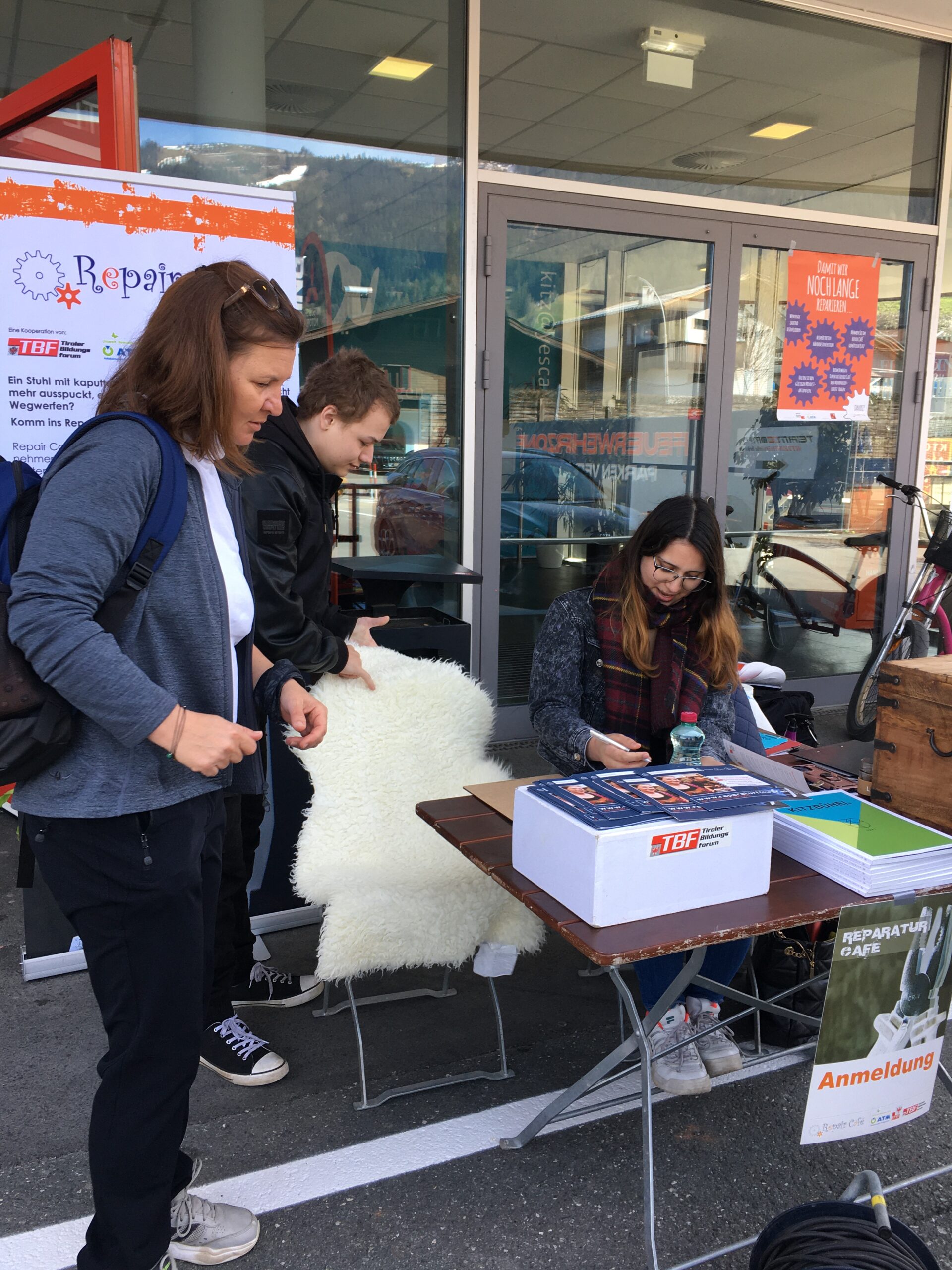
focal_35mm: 29
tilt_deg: -10.9
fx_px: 1063
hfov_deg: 48.2
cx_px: 476
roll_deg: -1.0
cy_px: 635
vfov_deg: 61.7
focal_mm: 4.15
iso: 25
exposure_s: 1/127
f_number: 2.2
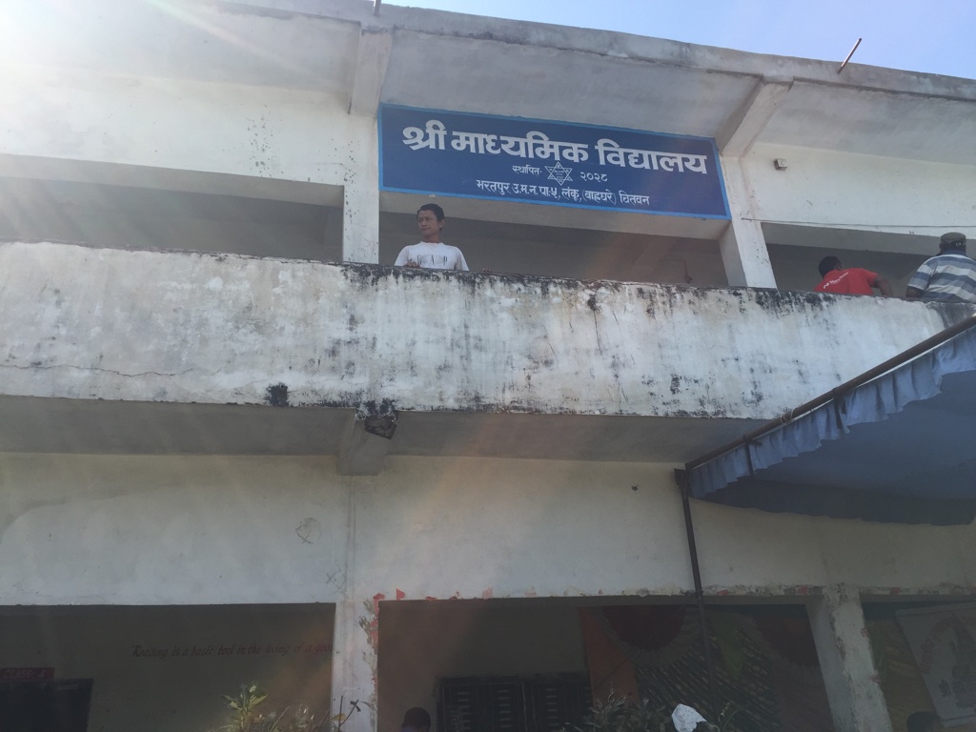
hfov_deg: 61.7
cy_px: 366
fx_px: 818
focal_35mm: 29
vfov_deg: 48.2
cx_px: 488
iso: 32
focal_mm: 4.15
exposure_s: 1/879
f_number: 2.2
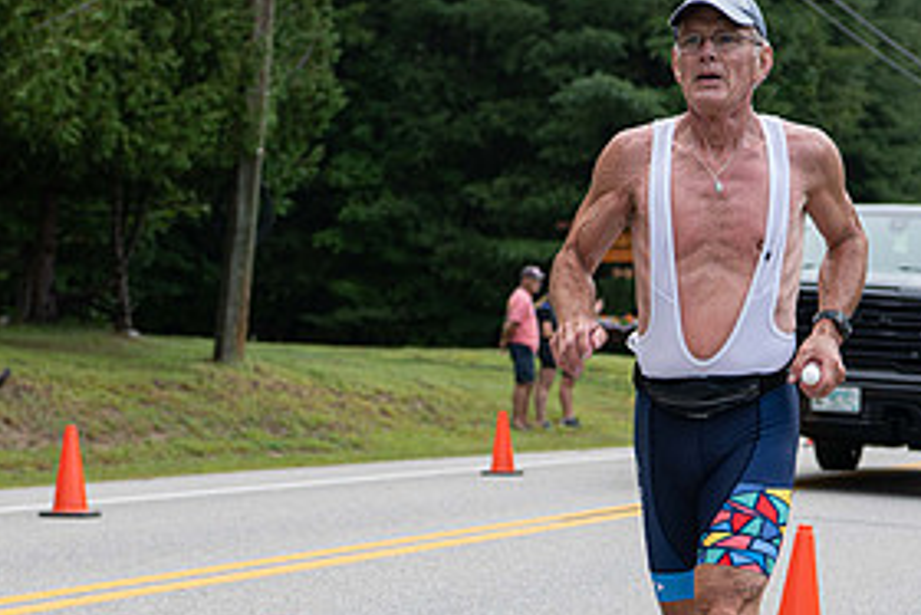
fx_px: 3711
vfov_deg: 9.5
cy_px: 495
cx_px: 582
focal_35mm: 145
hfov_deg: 14.1
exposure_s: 1/250
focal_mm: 70
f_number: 5
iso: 200
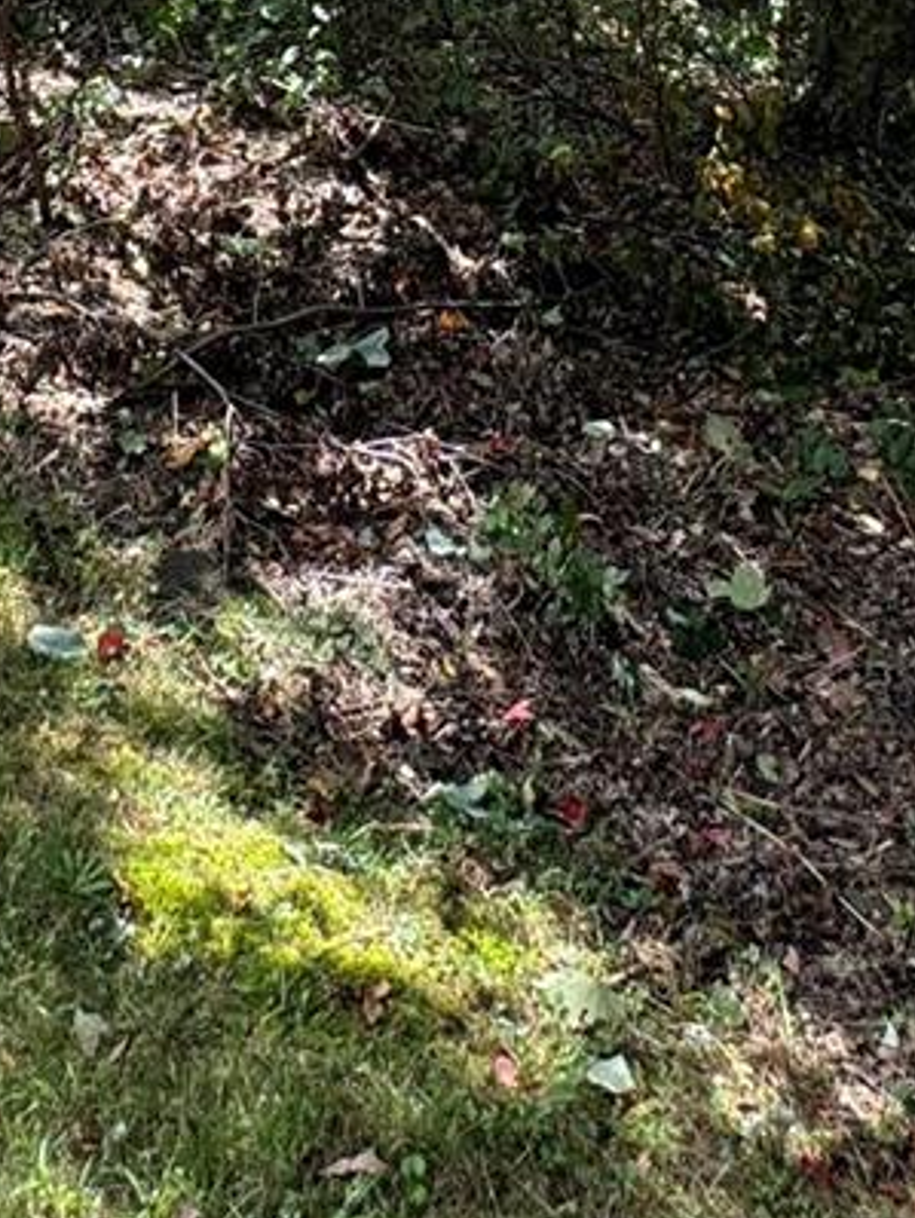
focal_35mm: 54
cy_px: -725
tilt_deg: +0.3
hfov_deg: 26.6
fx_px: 1901
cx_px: 196
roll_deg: +5.0
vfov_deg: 24.7
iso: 40
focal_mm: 2.22
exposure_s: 1/190
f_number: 2.2
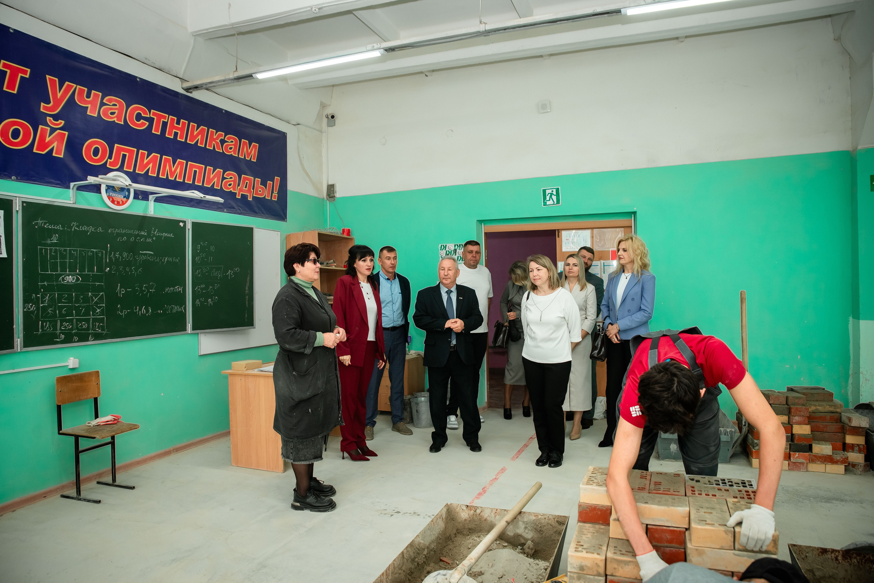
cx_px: 437
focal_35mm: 24
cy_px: 292
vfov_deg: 53.2
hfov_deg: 73.7
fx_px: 583
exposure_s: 1/125
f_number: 3.5
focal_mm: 24
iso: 640
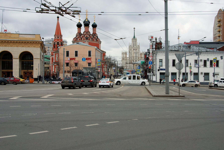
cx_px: 112
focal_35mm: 46
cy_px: 75
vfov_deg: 29.2
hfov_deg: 42.7
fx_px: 286
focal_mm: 35
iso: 100
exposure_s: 1/160
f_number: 7.1
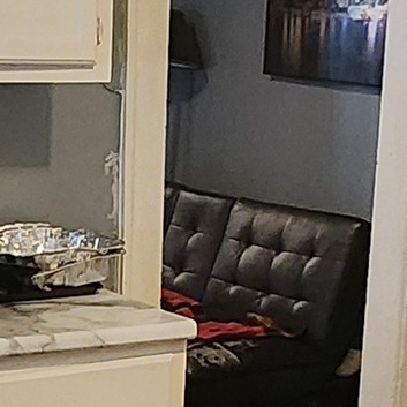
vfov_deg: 16.8
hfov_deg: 17.4
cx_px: 176
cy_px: 451
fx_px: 1330
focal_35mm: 100
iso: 1000
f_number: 2.2
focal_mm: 2.2
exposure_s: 1/24
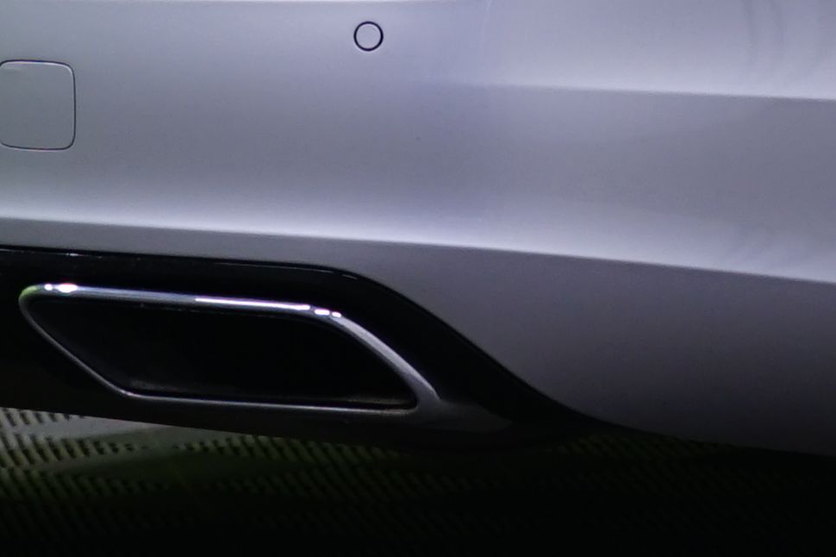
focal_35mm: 396
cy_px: -552
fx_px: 9192
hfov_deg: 5.2
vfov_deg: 3.4
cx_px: 1125
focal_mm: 64
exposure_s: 1/15
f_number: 5.6
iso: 400
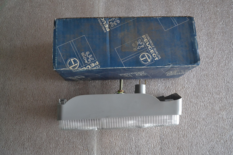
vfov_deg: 43.6
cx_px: 116
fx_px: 194
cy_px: 78
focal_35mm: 30
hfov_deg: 61.9
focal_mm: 20
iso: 1000
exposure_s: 1/60
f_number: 3.8
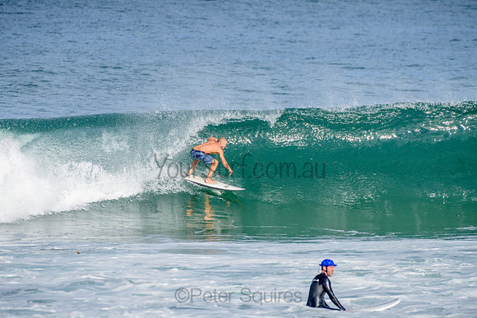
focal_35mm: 612
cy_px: 159
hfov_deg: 3.4
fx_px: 8111
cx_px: 238
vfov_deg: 2.2
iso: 200
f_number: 5.6
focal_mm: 500
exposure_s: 1/2000
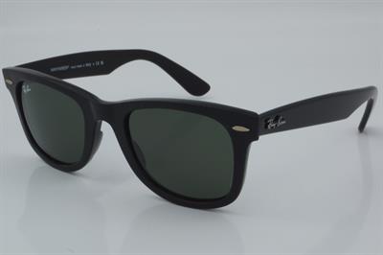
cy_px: 128
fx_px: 797
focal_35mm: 75
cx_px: 192
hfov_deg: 27.0
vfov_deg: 18.2
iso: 100
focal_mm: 50
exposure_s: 1/4
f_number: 32
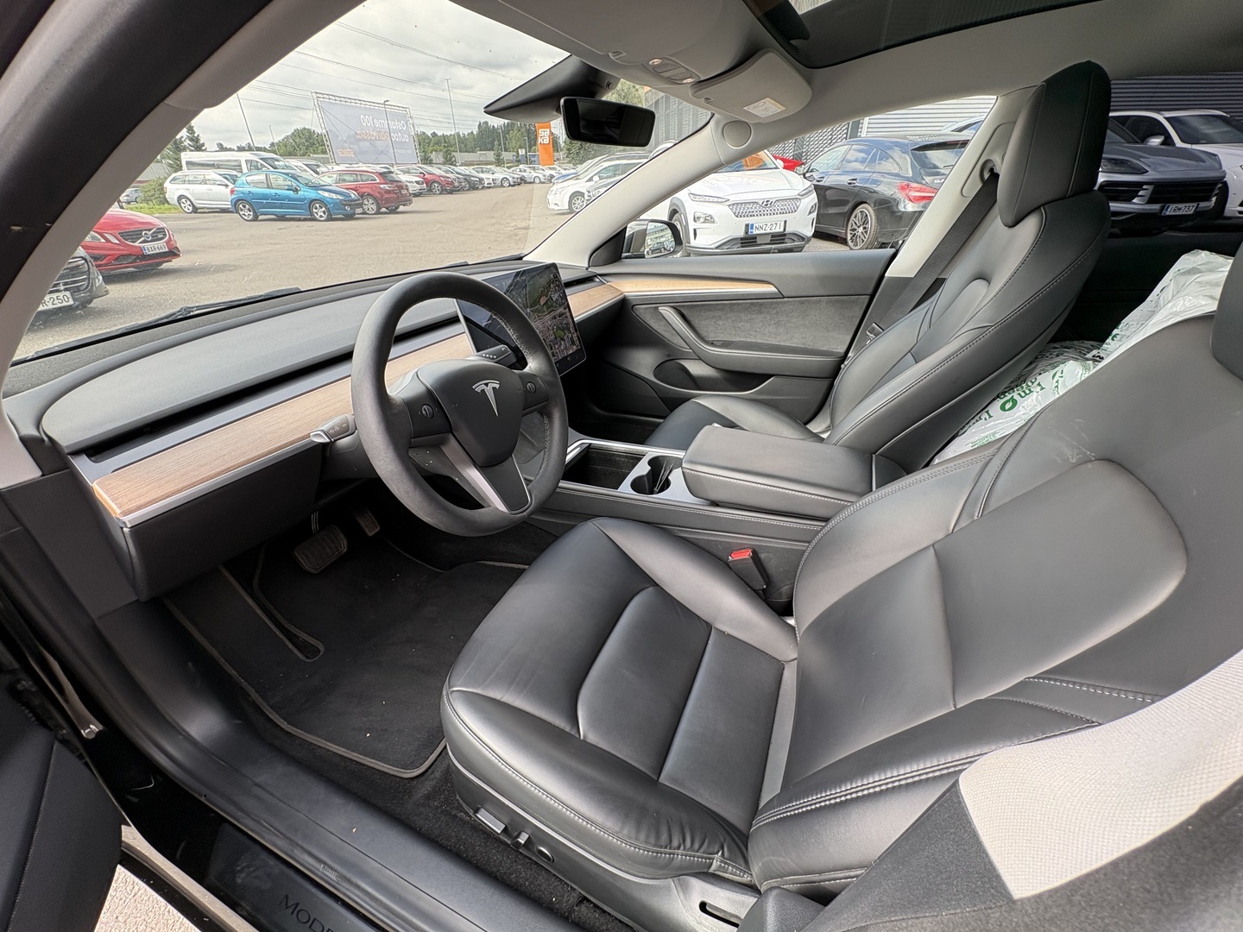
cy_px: 466
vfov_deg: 85.7
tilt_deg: -30.4
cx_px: 622
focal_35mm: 14
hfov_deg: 102.1
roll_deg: +1.9
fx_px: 503
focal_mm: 2.22
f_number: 2.2
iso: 50
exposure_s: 1/101
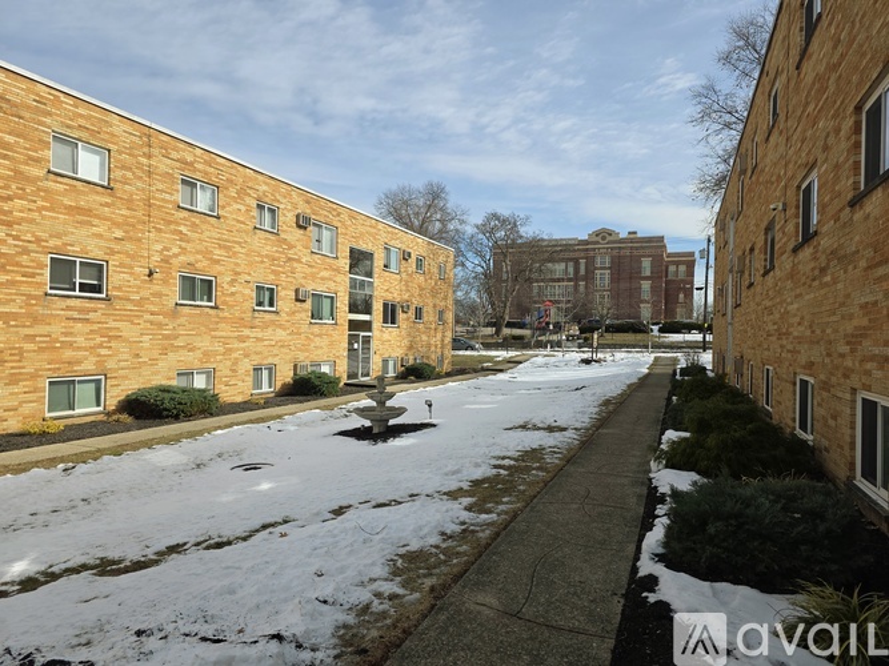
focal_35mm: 23
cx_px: 444
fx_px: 591
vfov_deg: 58.9
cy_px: 333
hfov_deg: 73.9
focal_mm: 6.3
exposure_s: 1/1111
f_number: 1.7
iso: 12
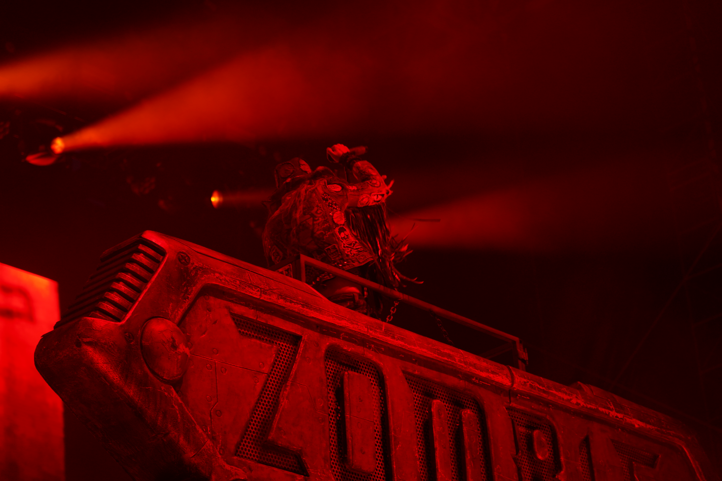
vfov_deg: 13.0
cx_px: 361
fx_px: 2106
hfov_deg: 19.5
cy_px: 240
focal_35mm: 105
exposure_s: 1/125
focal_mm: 105
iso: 800
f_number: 4
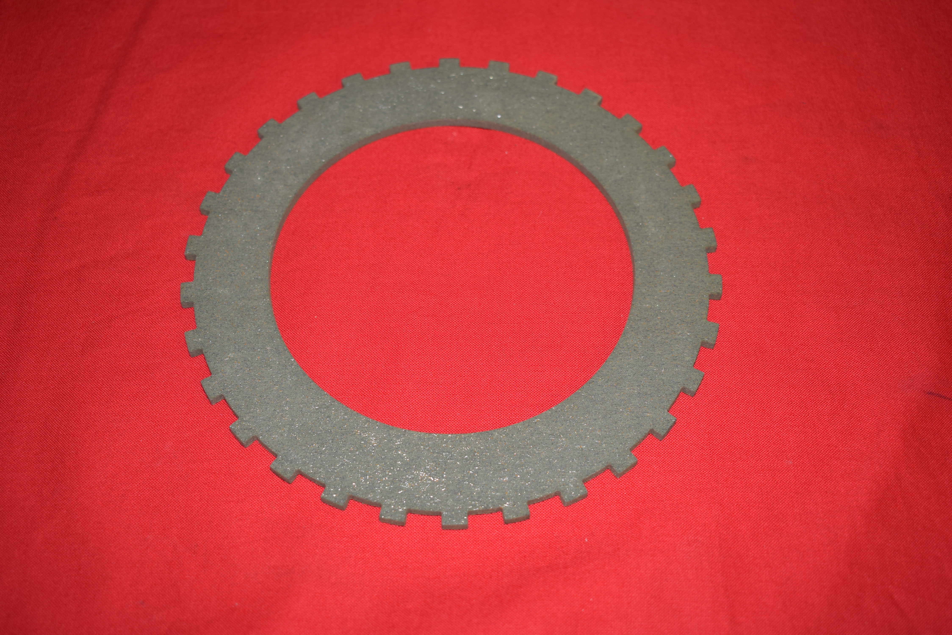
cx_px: 476
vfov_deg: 33.0
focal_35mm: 40
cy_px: 318
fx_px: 1071
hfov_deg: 47.9
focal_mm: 27
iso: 160
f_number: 5
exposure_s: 1/25
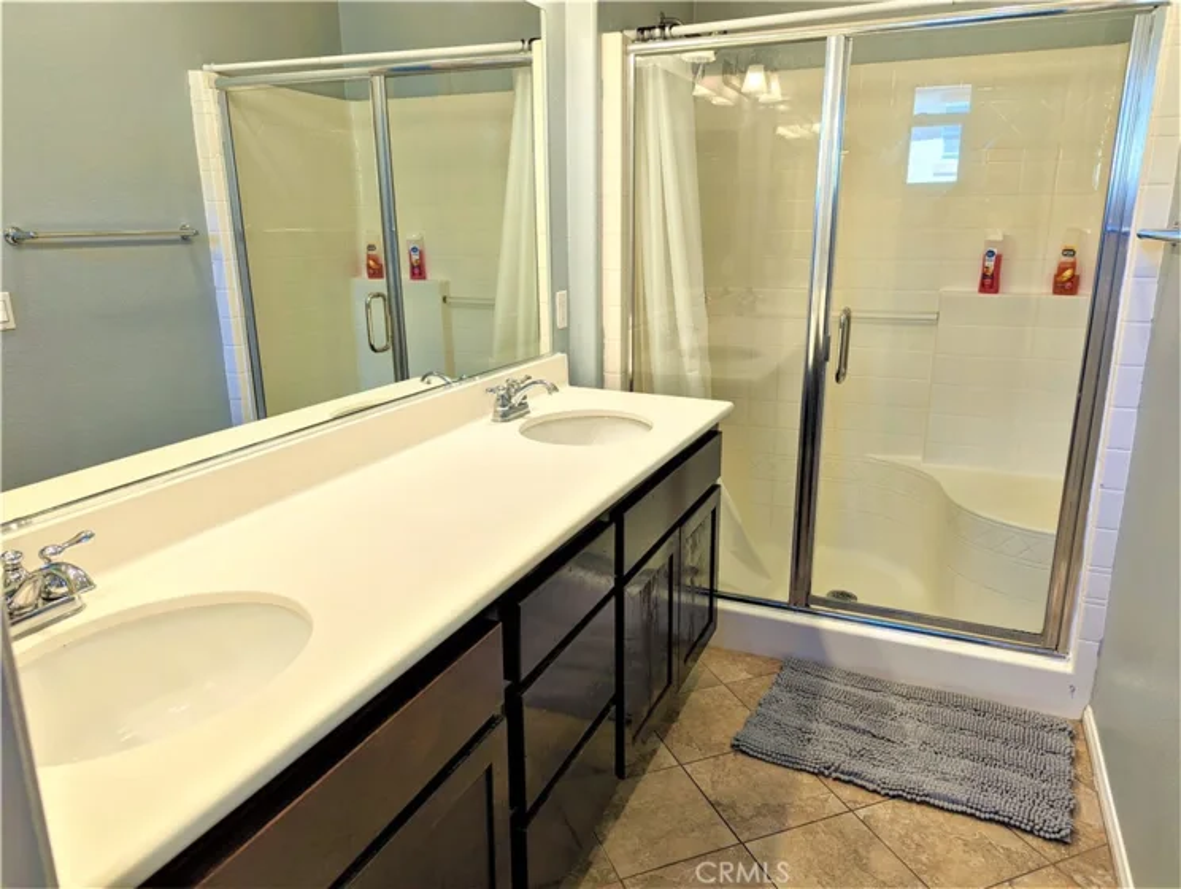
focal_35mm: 24
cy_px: 444
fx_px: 820
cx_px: 590
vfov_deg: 56.9
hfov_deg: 71.5
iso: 52
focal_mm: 6.81
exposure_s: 1/60
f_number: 1.85
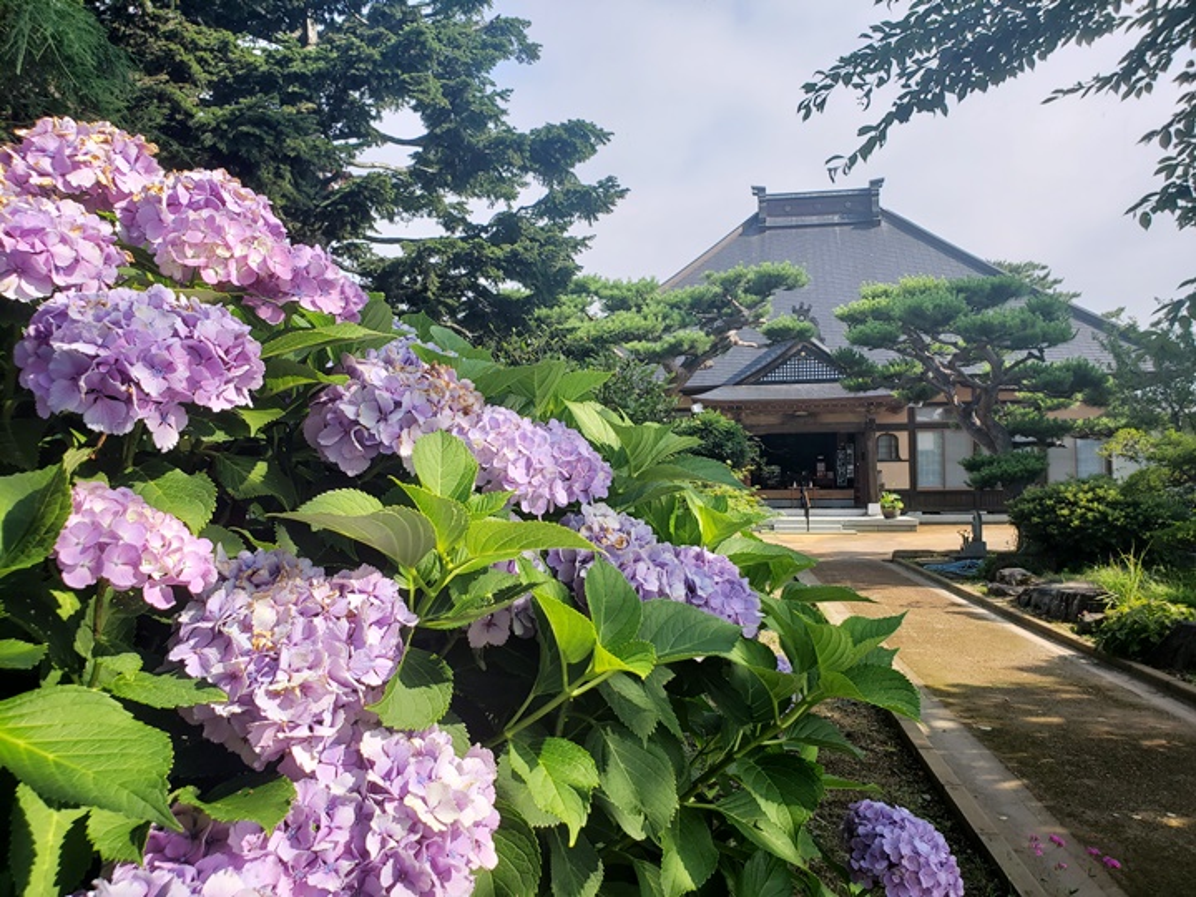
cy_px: 448
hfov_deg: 67.3
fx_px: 898
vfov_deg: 53.1
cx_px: 598
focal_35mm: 26
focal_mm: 4.3
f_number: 2.4
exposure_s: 1/478
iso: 50
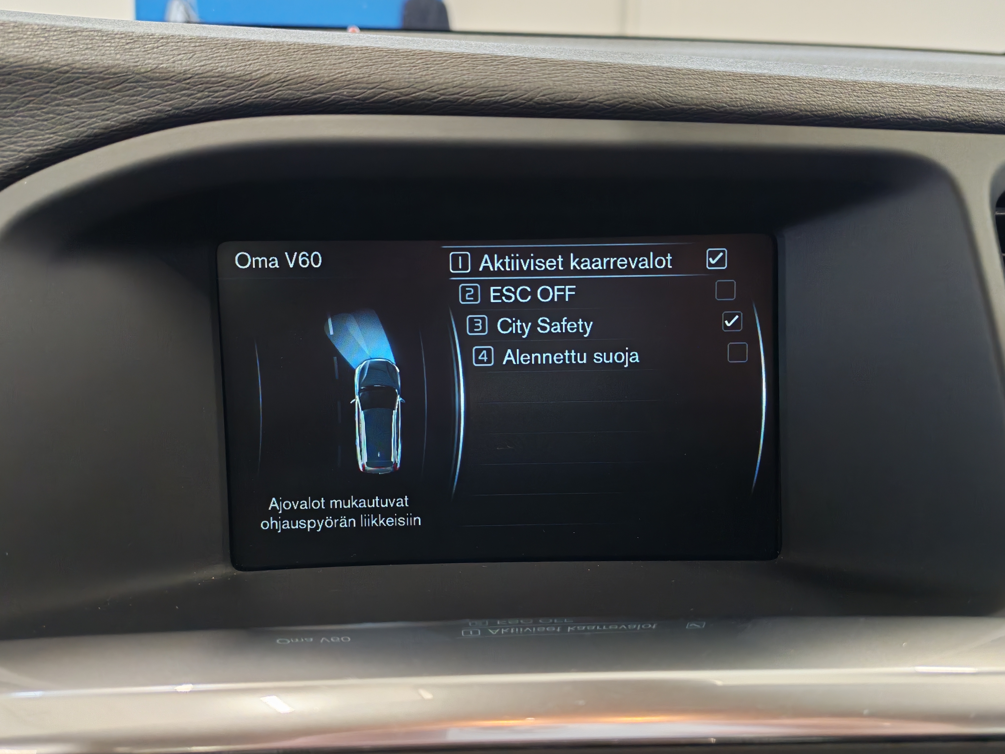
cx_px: 502
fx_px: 958
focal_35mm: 33
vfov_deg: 42.9
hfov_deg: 55.4
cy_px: 377
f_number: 1.9
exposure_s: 1/100
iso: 872
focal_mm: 6.12
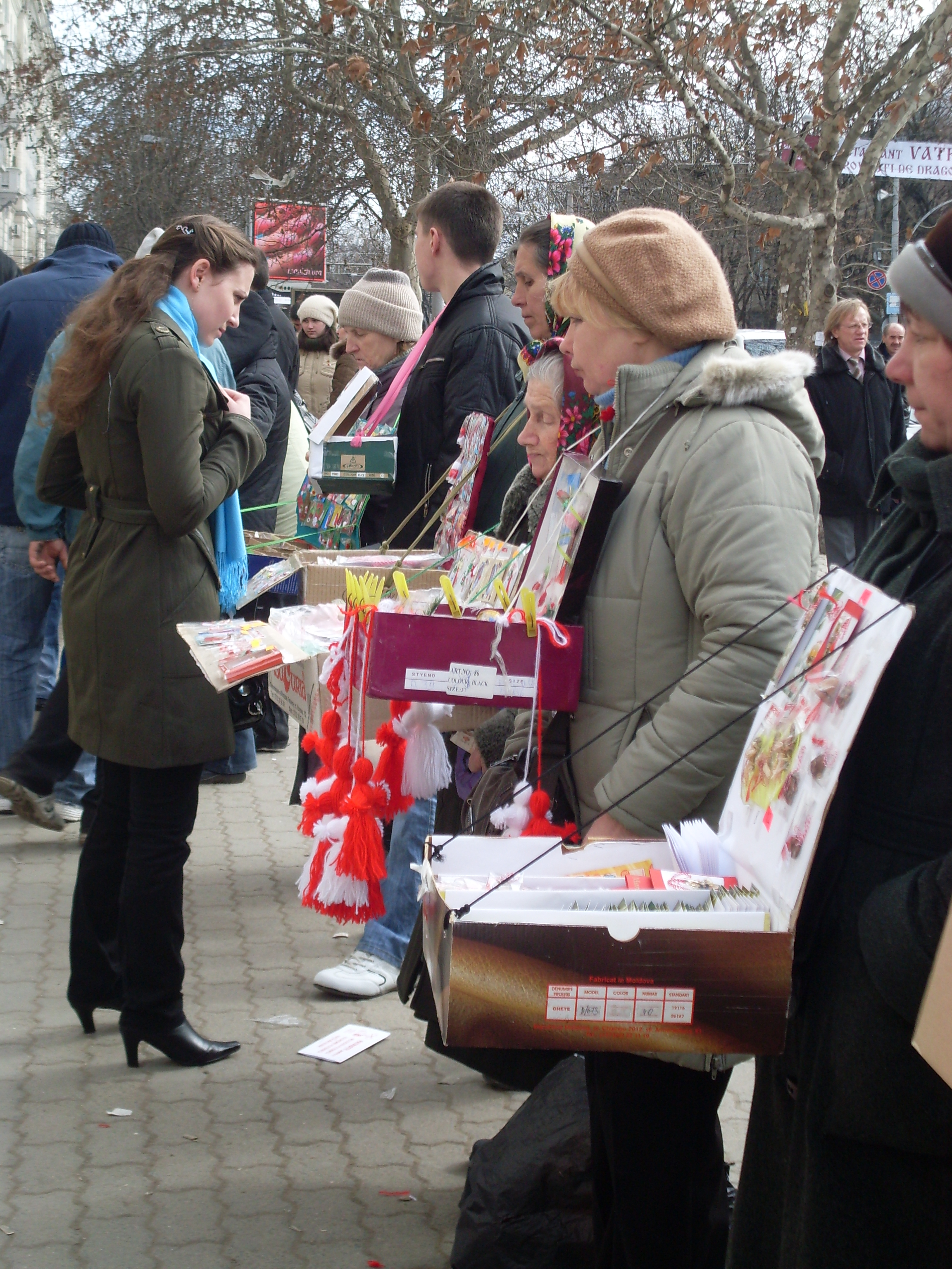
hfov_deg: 20.7
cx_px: 476
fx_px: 2603
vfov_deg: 27.4
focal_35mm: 71
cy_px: 634
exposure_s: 1/250
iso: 80
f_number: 3.7
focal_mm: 11.7
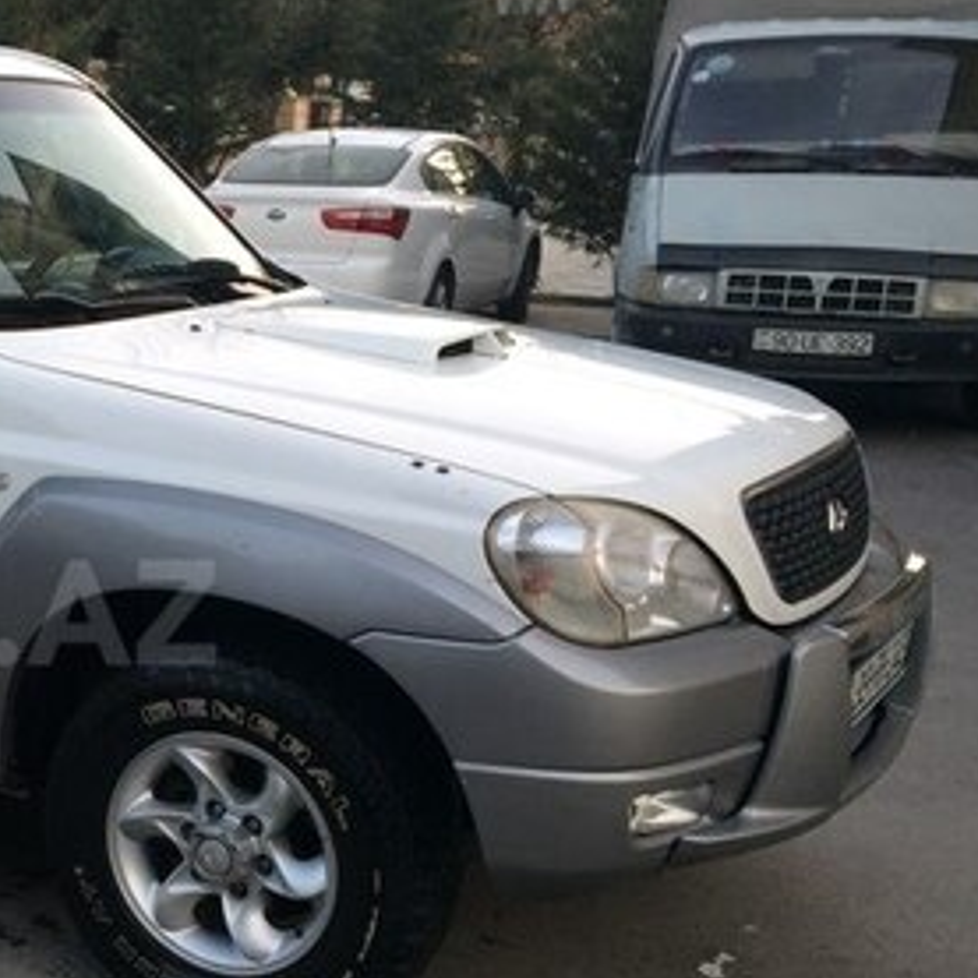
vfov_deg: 28.1
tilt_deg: -13.8
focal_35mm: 61
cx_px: -145
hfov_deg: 25.7
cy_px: 613
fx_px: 1950
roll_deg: +0.9
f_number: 2.2
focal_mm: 4.15
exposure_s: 1/100
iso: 40
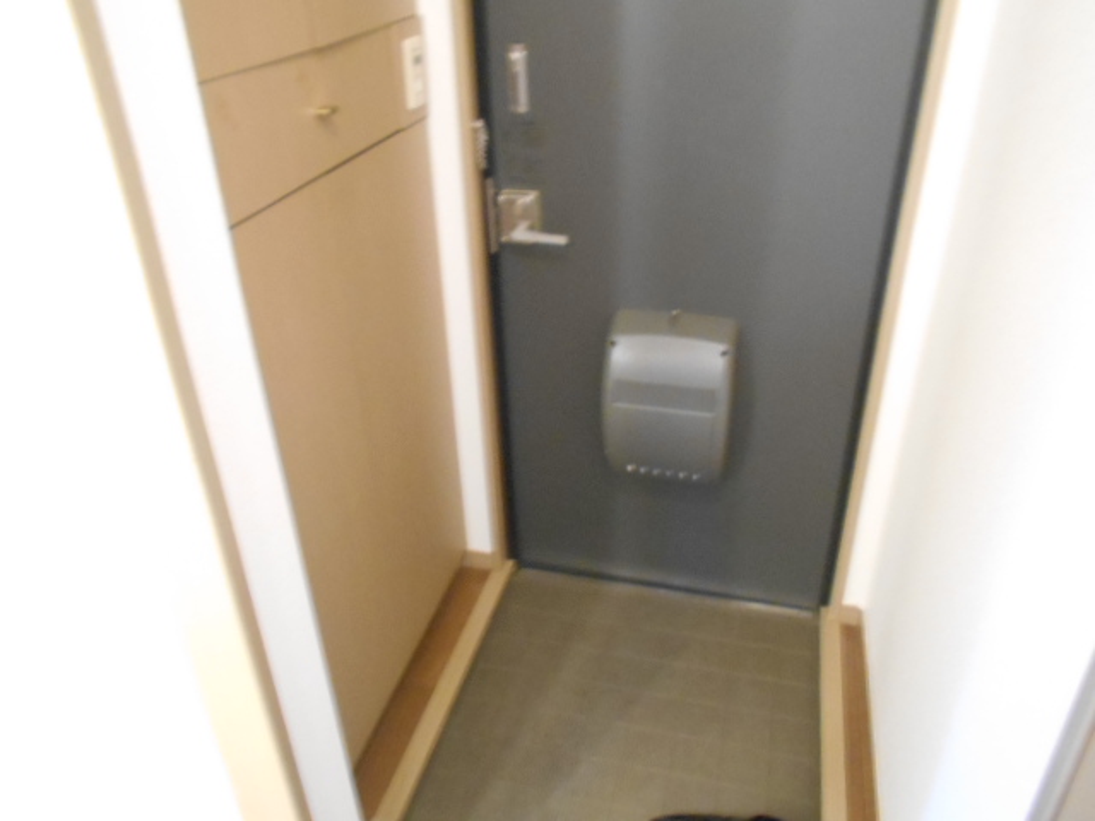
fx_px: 822
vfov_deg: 53.1
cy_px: 410
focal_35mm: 26
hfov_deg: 67.3
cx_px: 548
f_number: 3.2
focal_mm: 4.6
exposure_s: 1/4
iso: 800
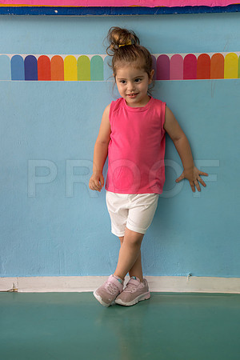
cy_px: 180
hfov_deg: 16.1
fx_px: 850
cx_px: 120
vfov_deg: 23.9
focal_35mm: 85
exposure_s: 1/160
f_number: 5.6
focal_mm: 85
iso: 1600
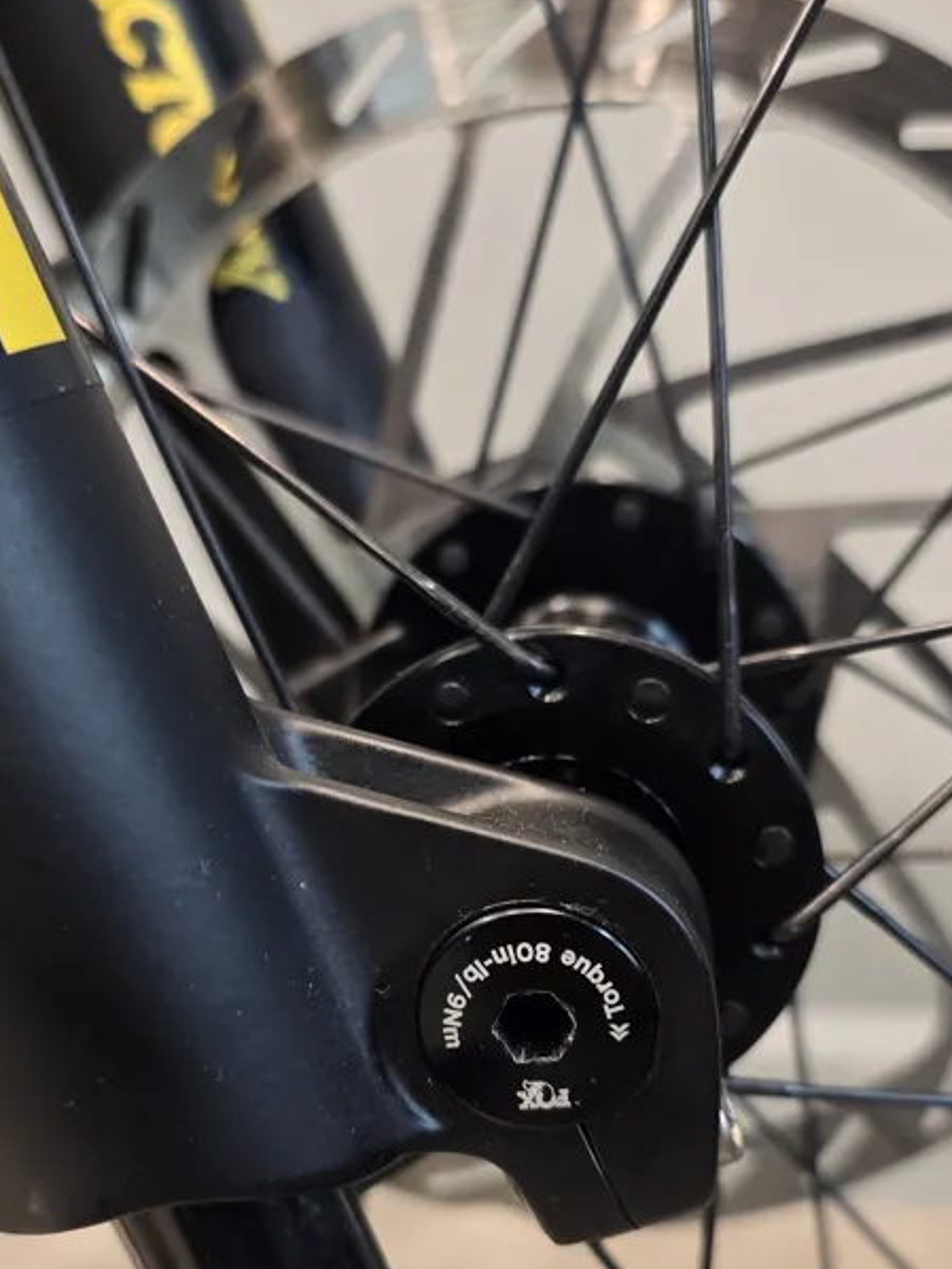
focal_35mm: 41
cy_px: 815
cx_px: 458
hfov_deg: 35.2
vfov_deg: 45.3
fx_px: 1502
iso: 250
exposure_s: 1/50
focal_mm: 6.3
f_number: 1.7
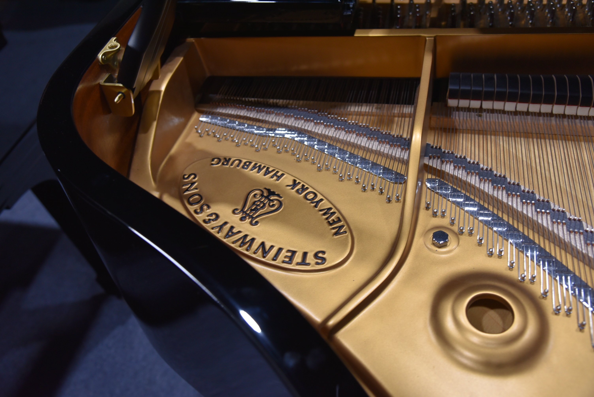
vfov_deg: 38.9
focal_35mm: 34
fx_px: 561
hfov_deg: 55.8
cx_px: 297
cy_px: 198
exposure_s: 1/125
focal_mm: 34
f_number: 5.6
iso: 800
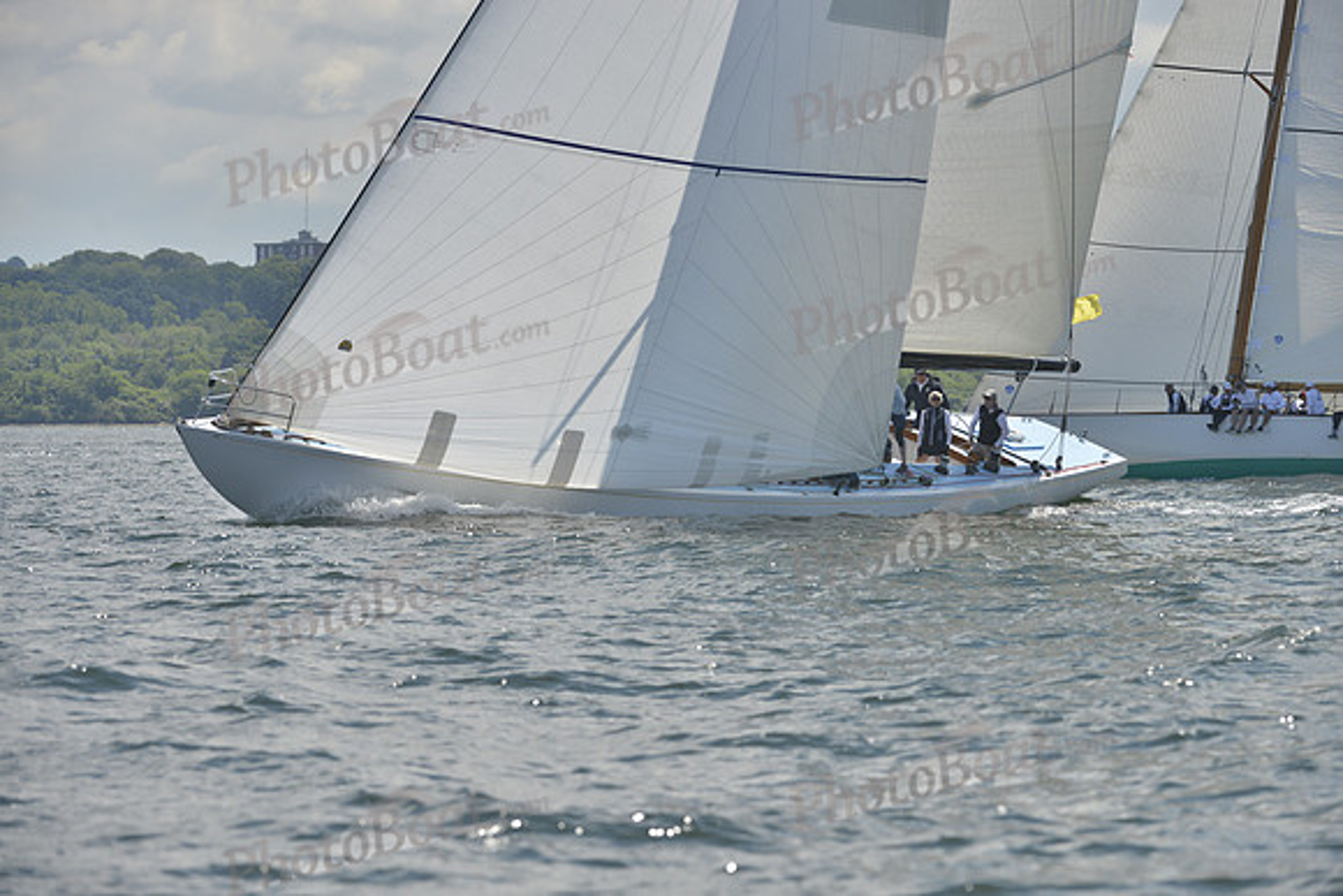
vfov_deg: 6.9
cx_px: 672
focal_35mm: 200
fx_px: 7463
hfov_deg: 10.3
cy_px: 448
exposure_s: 1/1250
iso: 280
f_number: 7.1
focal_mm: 200
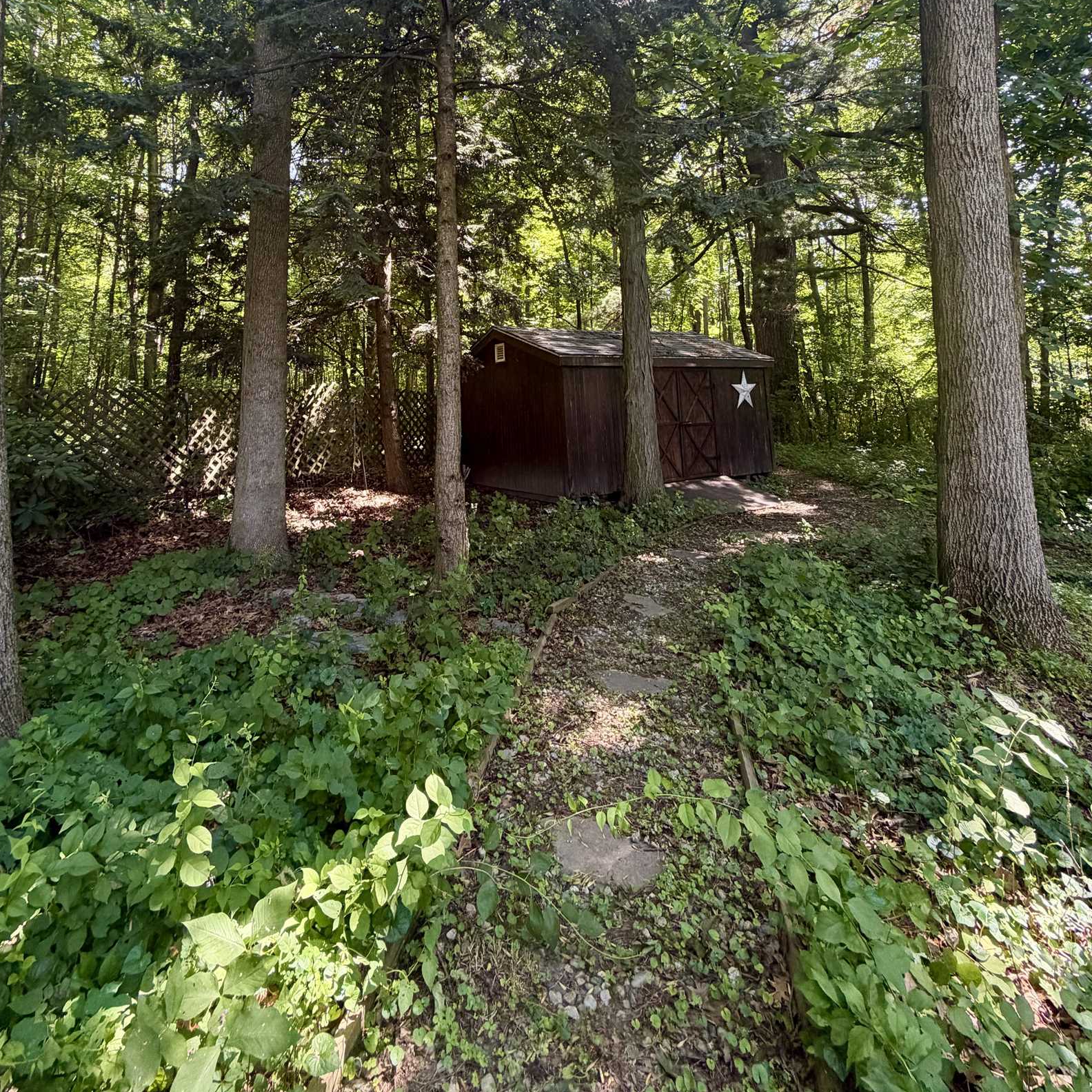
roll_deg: +0.7
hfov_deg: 80.6
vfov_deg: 76.4
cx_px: 507
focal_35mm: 18
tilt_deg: +7.7
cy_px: 311
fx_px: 642
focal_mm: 2.22
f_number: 2.2
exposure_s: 1/121
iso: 200
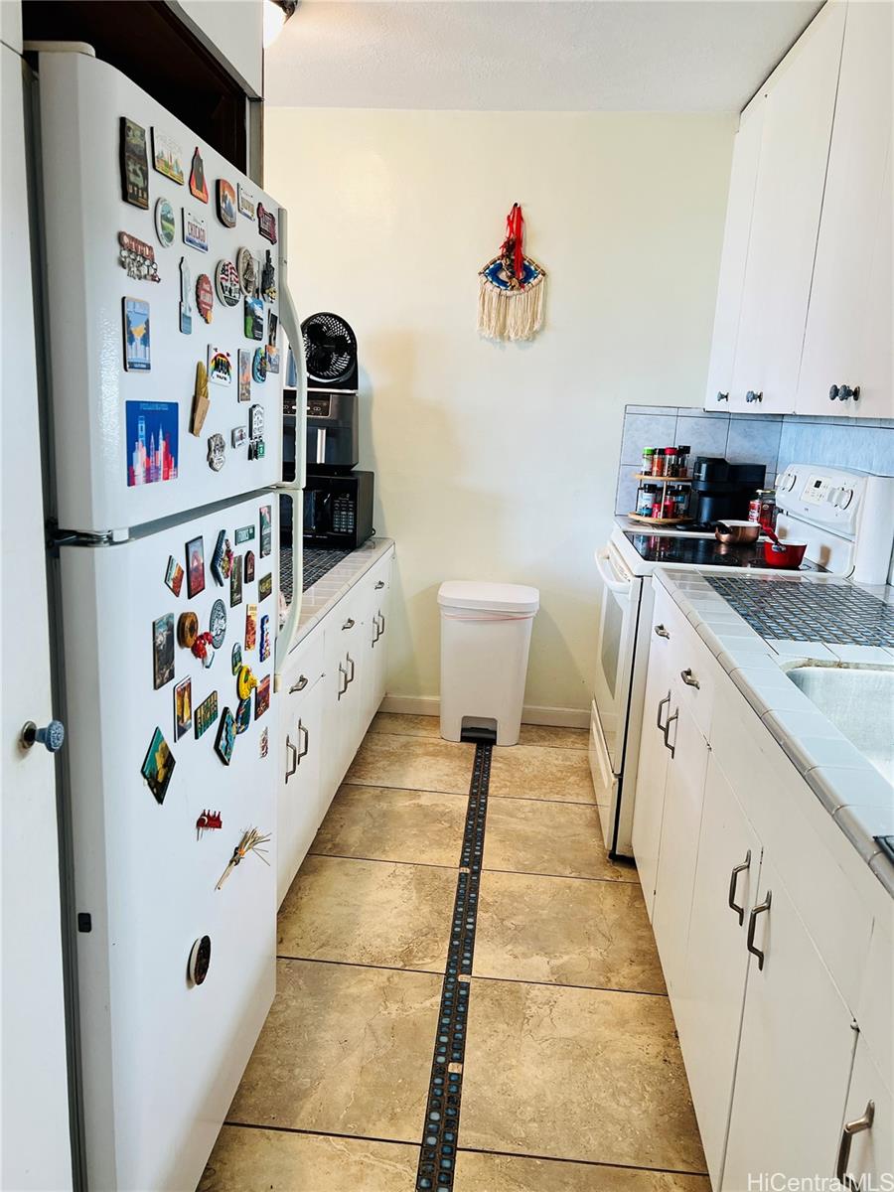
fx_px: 895
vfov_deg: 67.3
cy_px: 596
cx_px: 447
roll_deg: -3.1
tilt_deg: -12.5
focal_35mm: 26
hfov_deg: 53.1
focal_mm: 5.7
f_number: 1.5
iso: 100
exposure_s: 1/120
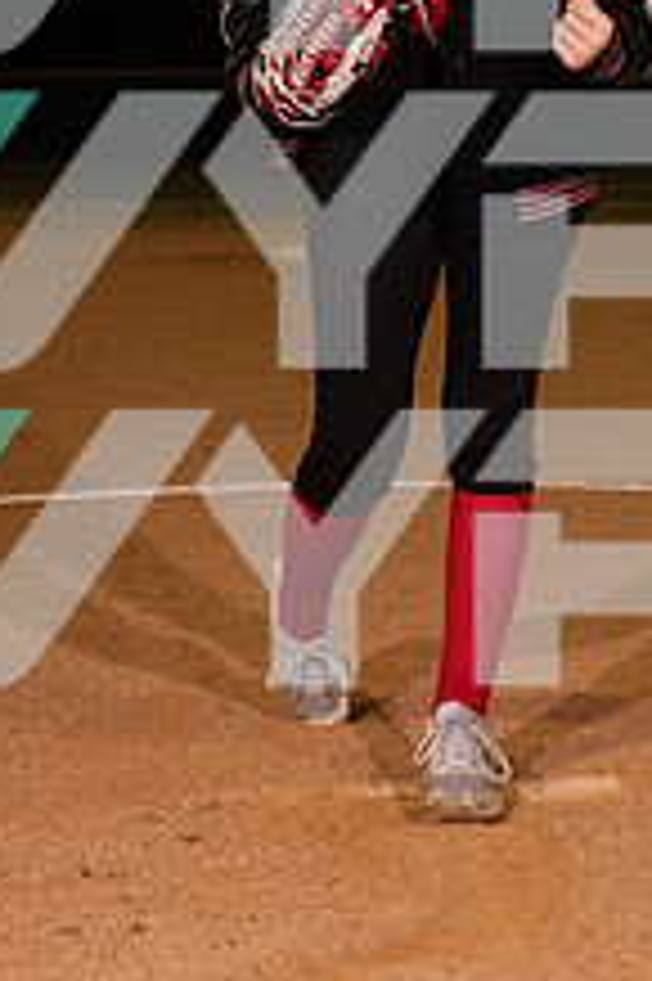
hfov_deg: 13.8
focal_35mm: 99
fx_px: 2694
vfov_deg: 20.5
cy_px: 234
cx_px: 432
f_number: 6.3
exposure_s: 1/500
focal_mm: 48
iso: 1000
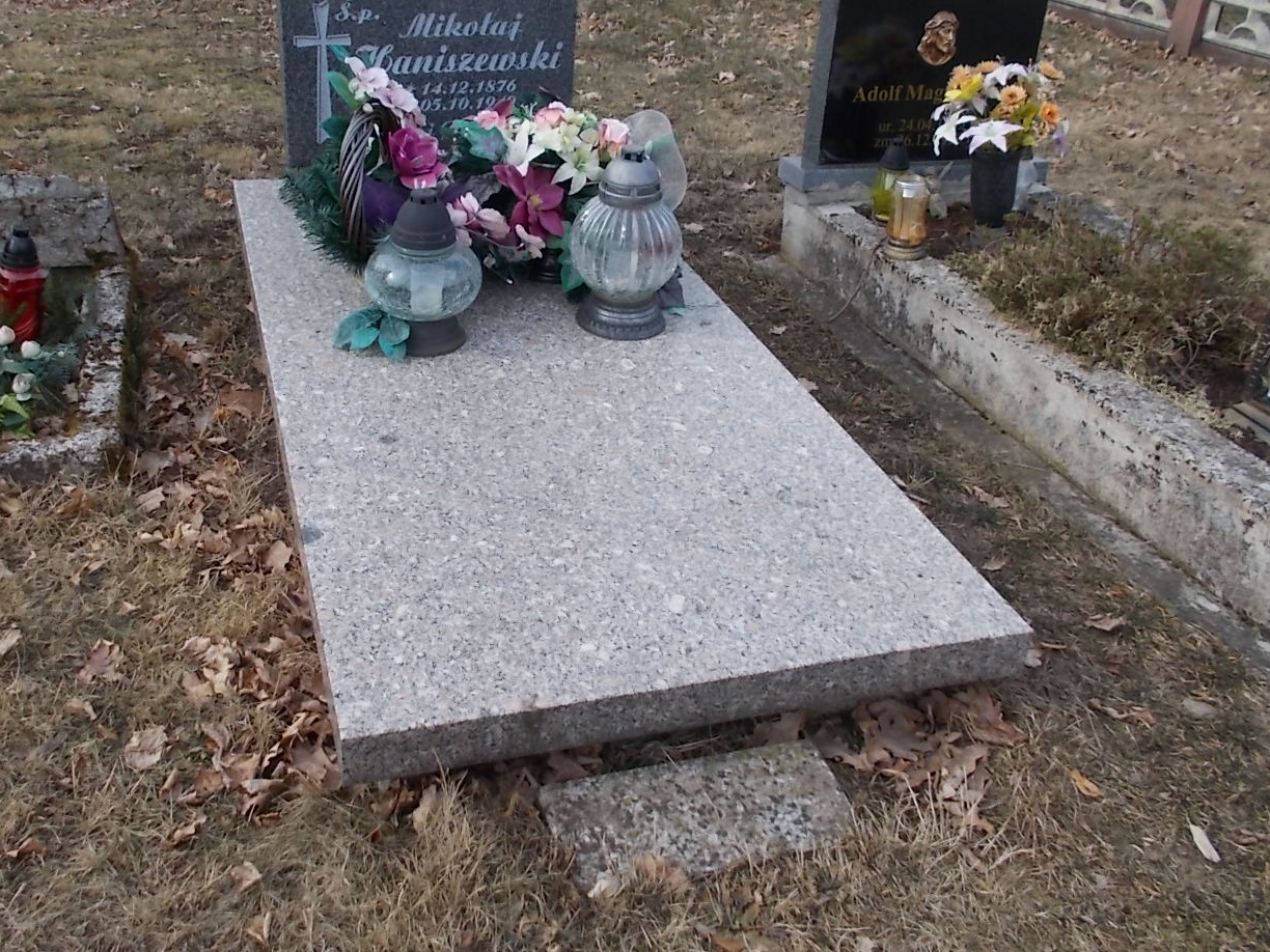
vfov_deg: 41.5
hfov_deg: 53.7
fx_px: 1247
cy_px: 359
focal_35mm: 34
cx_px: 529
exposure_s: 1/100
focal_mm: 4.6
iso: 80
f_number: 8
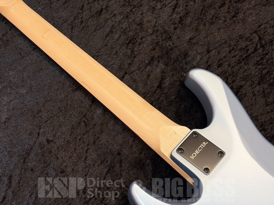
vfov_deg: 28.0
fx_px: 412
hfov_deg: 36.8
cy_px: 102
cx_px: 137
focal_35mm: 52
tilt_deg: -66.2
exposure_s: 1/60
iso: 80
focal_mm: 5.96
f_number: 1.6
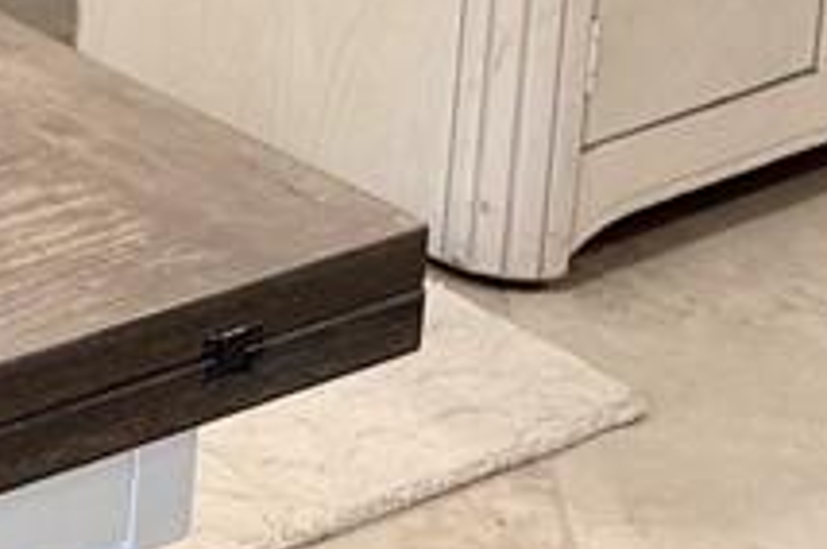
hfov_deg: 9.8
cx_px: -1098
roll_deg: -1.2
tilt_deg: -10.1
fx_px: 4289
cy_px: -974
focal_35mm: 187
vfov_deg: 6.8
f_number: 1.78
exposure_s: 1/60
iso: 160
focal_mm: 6.76
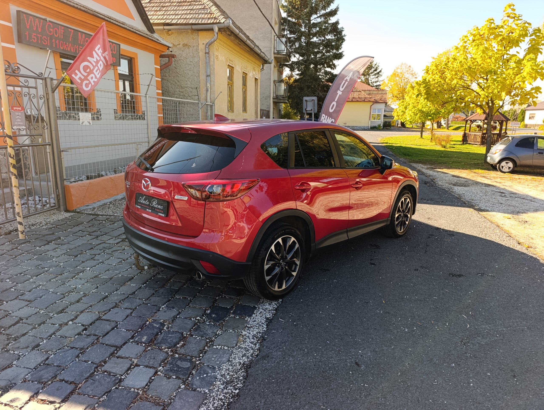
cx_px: 272
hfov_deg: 73.8
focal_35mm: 23
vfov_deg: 59.0
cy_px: 205
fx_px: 362
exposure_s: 1/123
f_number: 1.6
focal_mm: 6.14
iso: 50
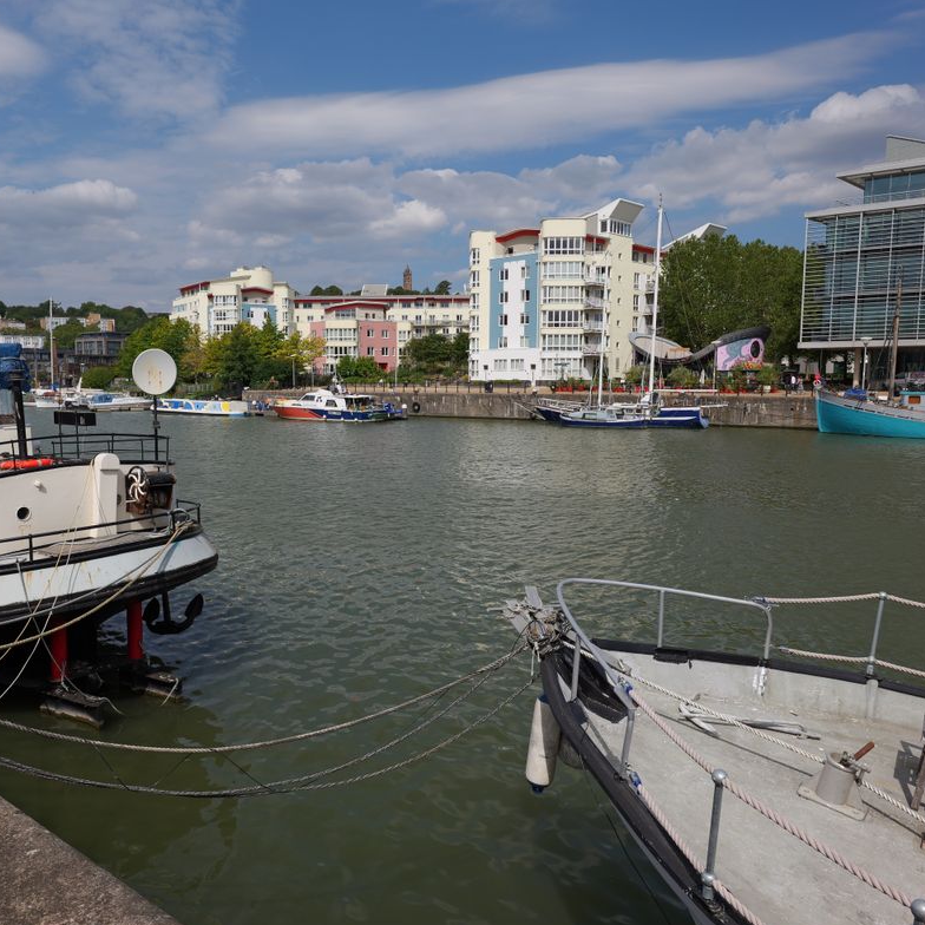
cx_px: 393
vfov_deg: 60.9
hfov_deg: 60.7
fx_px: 786
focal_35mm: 26
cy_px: 470
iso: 100
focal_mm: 20
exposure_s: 1/500
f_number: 8
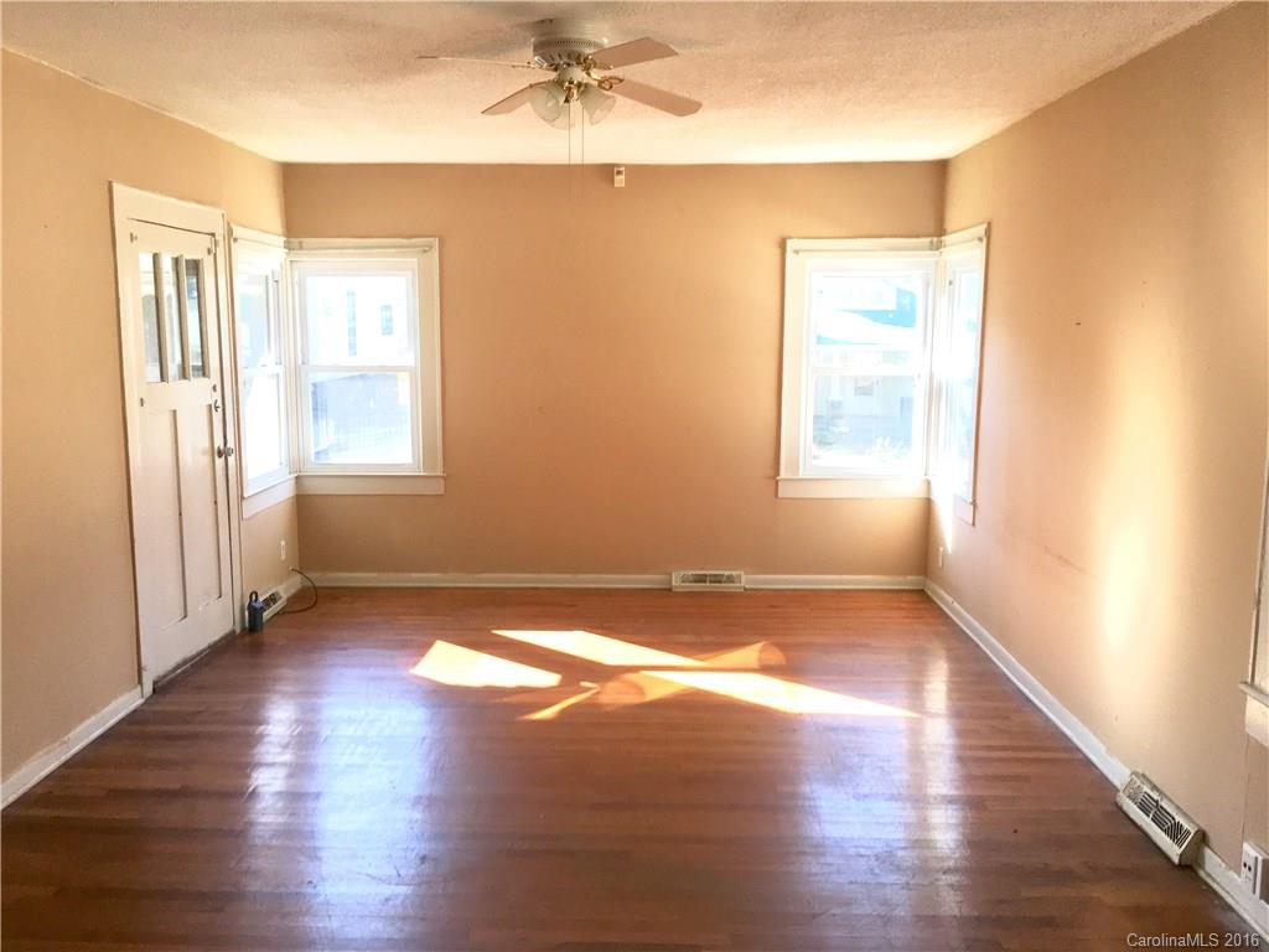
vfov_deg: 48.2
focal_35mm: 29
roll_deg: -0.2
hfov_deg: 61.7
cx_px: 634
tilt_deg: -7.8
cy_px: 476
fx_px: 1063
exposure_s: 1/120
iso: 40
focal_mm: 4.15
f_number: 2.2
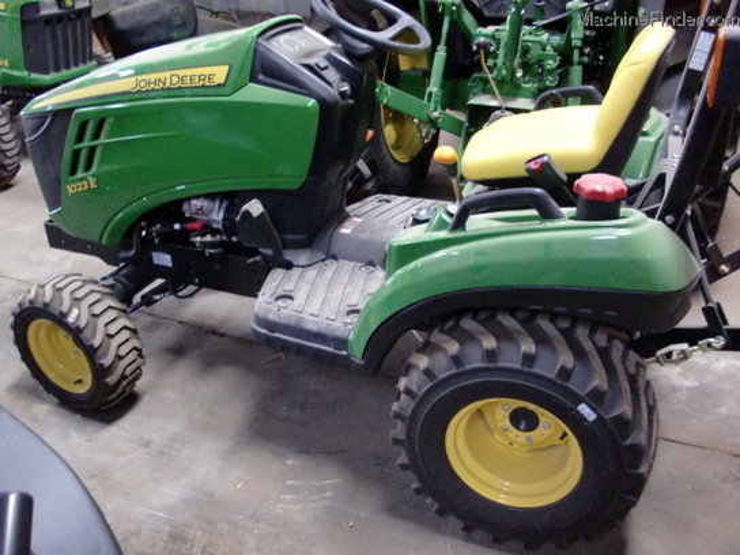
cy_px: 278
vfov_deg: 39.7
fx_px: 770
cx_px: 370
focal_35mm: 36
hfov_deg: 51.4
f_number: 2.8
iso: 640
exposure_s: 1/60
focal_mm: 6.3
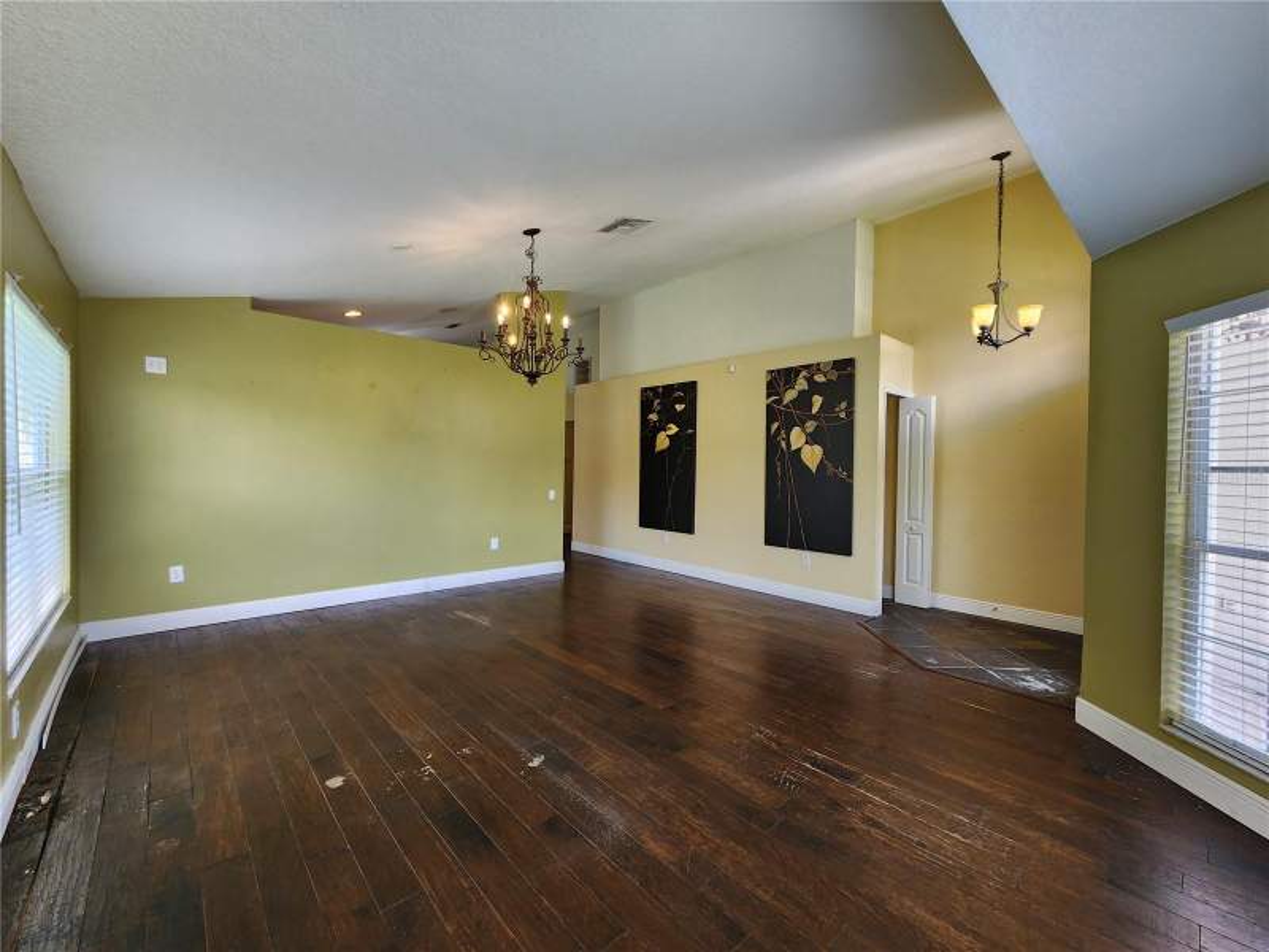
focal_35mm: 13
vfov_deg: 89.9
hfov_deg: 106.2
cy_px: 476
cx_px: 634
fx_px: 477
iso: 64
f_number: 2.2
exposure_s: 1/60
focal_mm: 2.2
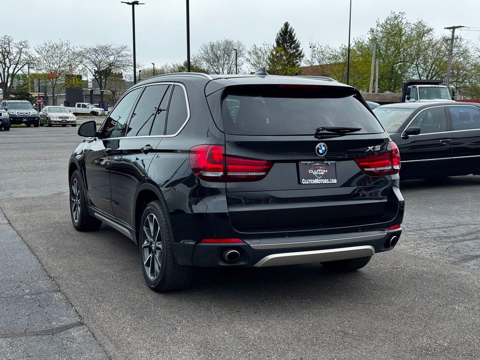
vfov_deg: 30.3
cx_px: 240
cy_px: 180
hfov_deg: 39.7
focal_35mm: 48
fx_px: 666
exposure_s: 1/1524
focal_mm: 6.76
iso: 64
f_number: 1.78
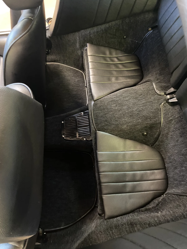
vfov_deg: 67.3
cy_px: 124
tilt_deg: -68.4
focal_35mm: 26
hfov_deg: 53.1
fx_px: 187
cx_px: 94
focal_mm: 4.25
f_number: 1.8
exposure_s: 1/25
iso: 800
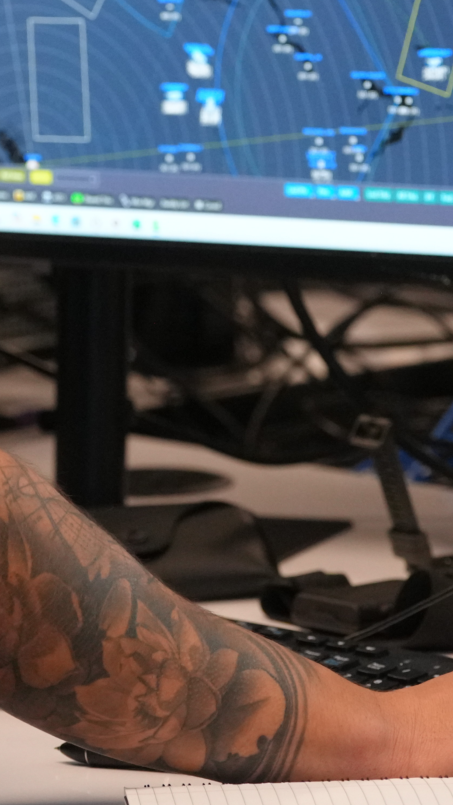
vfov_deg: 7.3
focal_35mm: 293
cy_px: 5
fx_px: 6256
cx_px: 70
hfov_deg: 4.1
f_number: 4
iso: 3200
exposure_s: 1/160
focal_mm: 88
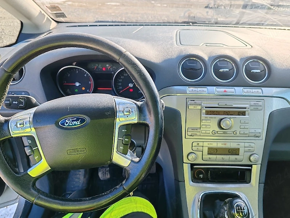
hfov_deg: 65.3
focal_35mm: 27
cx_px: 145
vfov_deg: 51.4
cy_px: 109
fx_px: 226
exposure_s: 1/192
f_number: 1.9
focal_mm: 6.12
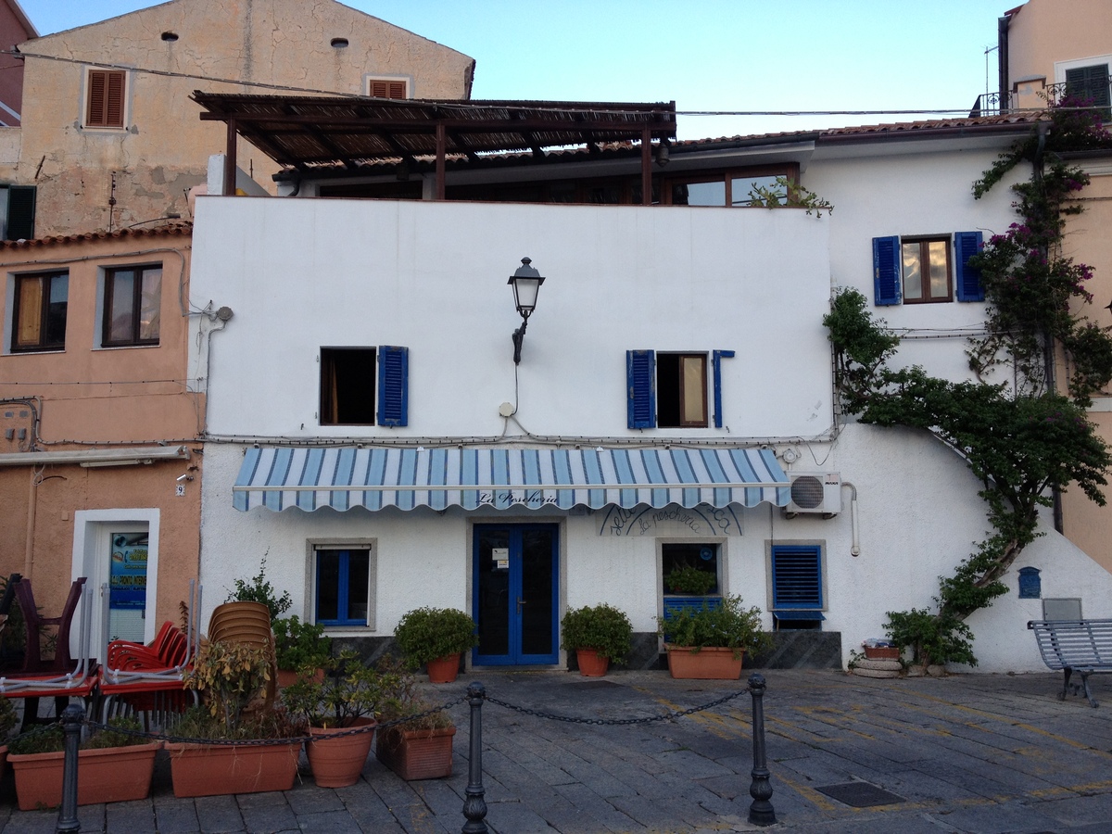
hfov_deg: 52.6
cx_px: 556
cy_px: 417
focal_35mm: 35
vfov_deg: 40.7
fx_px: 1124
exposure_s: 1/207
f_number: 2.4
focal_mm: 4.28
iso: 64
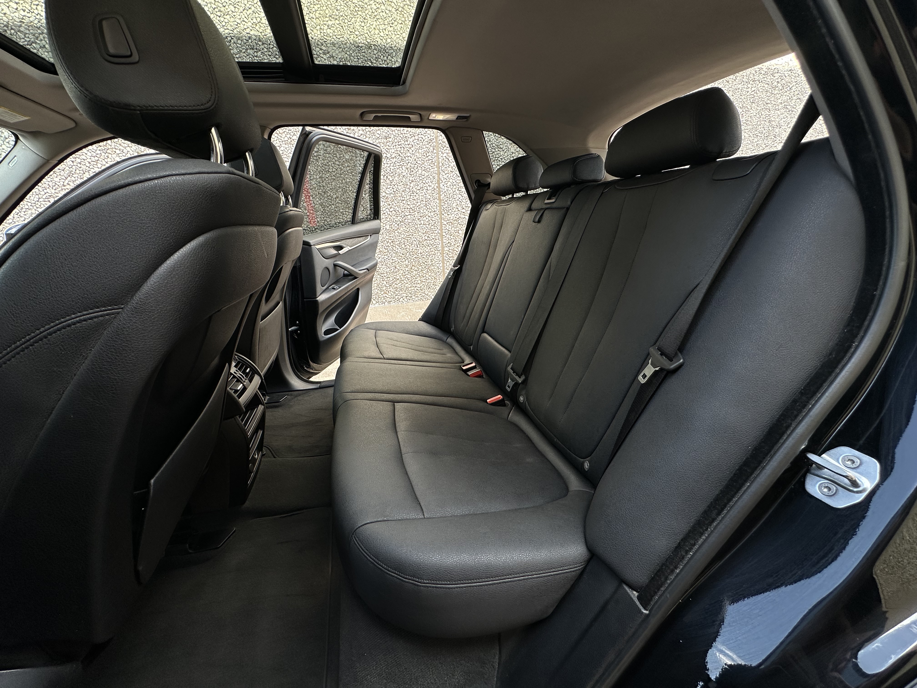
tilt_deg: -20.8
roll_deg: +2.2
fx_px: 371
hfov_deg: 102.1
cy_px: 344
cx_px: 458
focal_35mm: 14
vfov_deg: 85.7
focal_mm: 2.22
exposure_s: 1/119
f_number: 2.2
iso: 40
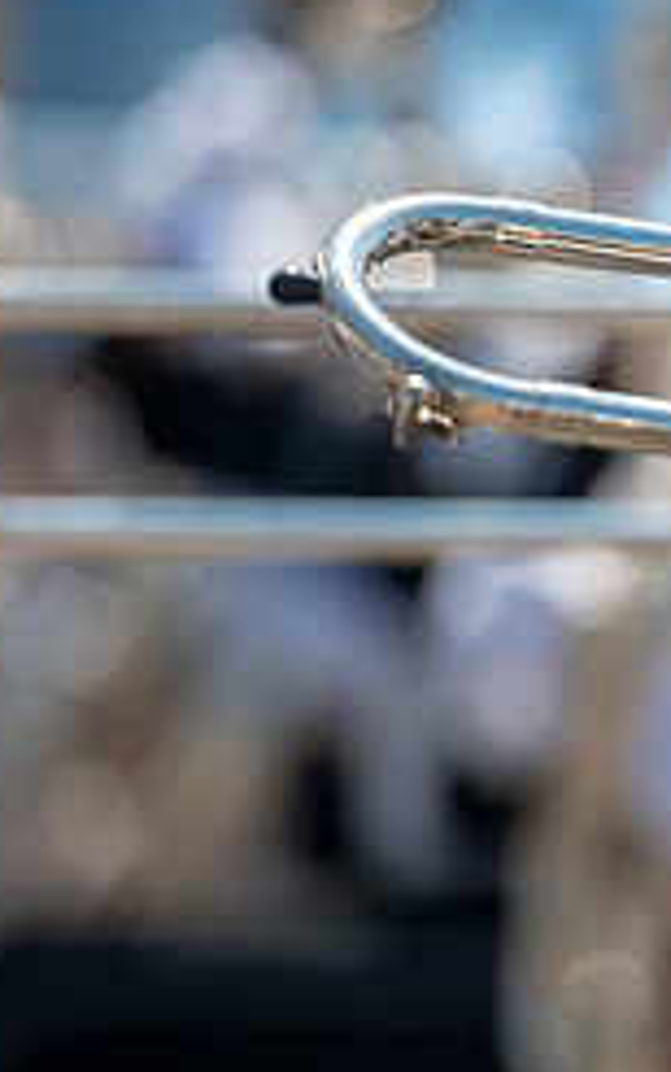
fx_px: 14057
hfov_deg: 2.7
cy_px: 501
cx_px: 1163
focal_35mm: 481
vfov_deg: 4.4
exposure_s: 1/1600
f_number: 2.8
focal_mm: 200
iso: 100
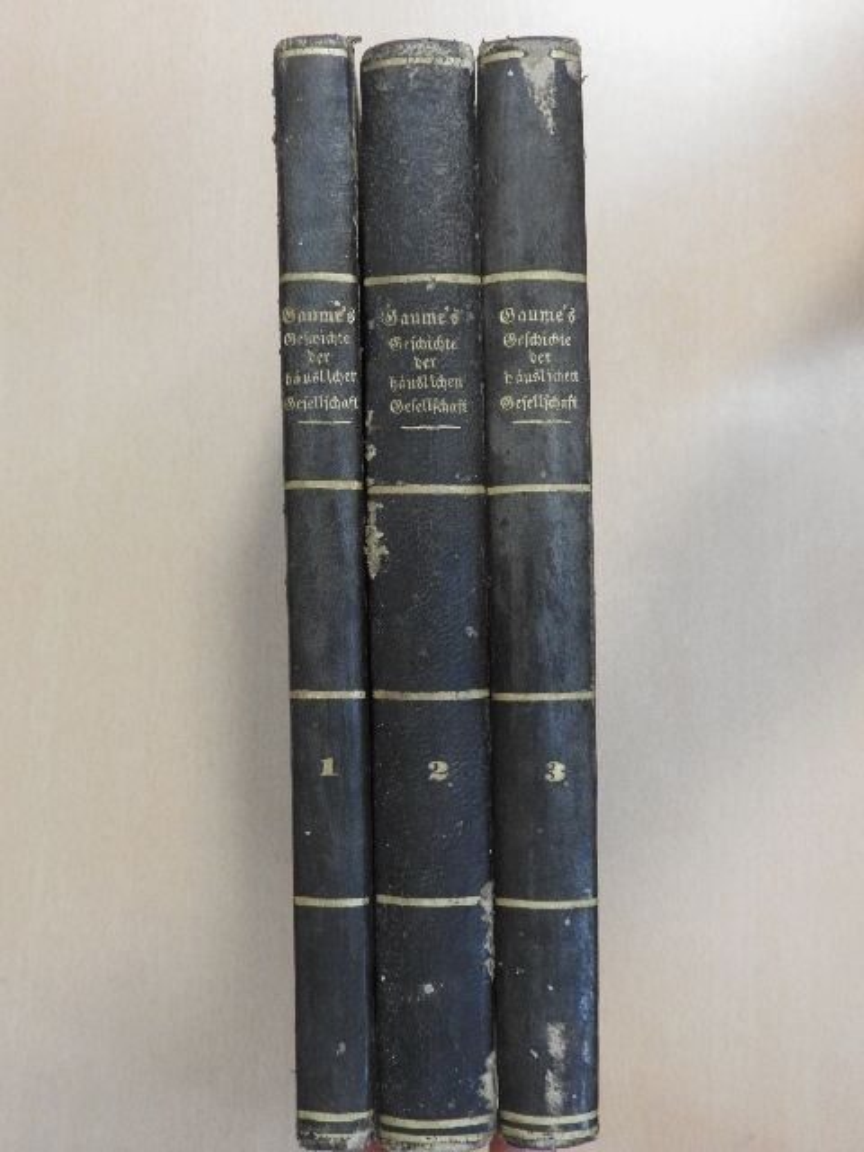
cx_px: 432
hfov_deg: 46.8
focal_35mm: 30
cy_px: 576
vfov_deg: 60.0
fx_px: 998
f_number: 3.5
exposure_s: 1/10
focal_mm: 5.4
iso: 400
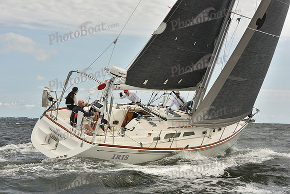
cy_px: 97
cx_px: 145
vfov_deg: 19.5
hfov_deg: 28.8
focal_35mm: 70
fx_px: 564
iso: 250
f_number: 9
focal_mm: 70
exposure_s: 1/800
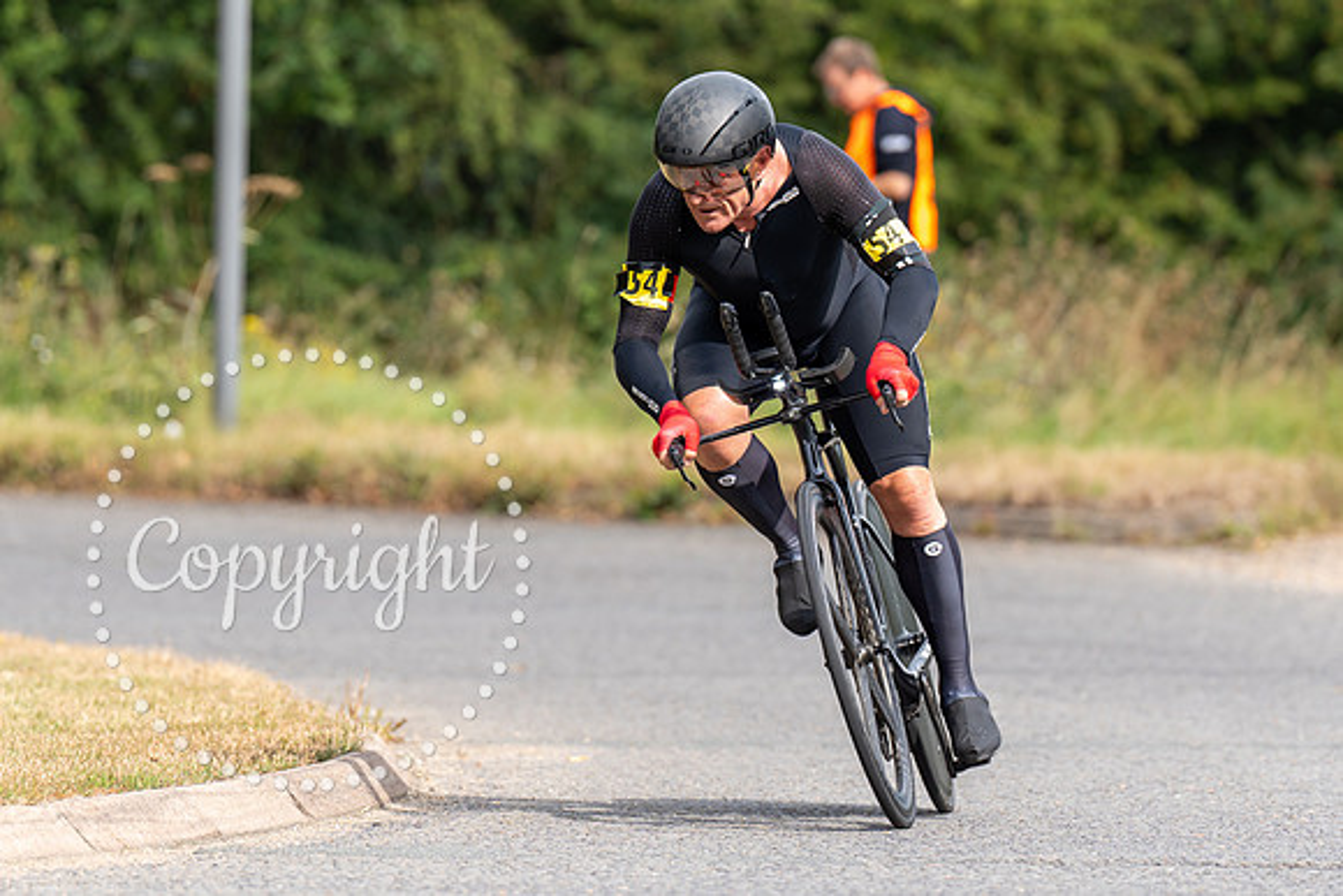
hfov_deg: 6.1
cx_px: 746
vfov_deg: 4.1
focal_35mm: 337
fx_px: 12592
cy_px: 345
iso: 200
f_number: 3.5
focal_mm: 200
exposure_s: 1/1000
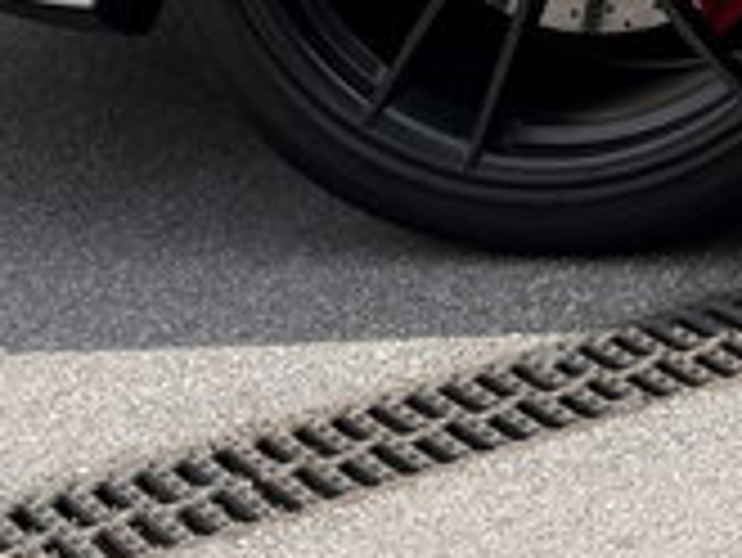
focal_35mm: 149
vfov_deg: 8.7
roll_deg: +0.4
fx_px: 3196
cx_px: 1853
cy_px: -936
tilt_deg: +0.5
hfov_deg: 10.9
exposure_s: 1/3145
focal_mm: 6.76
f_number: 1.78
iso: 80
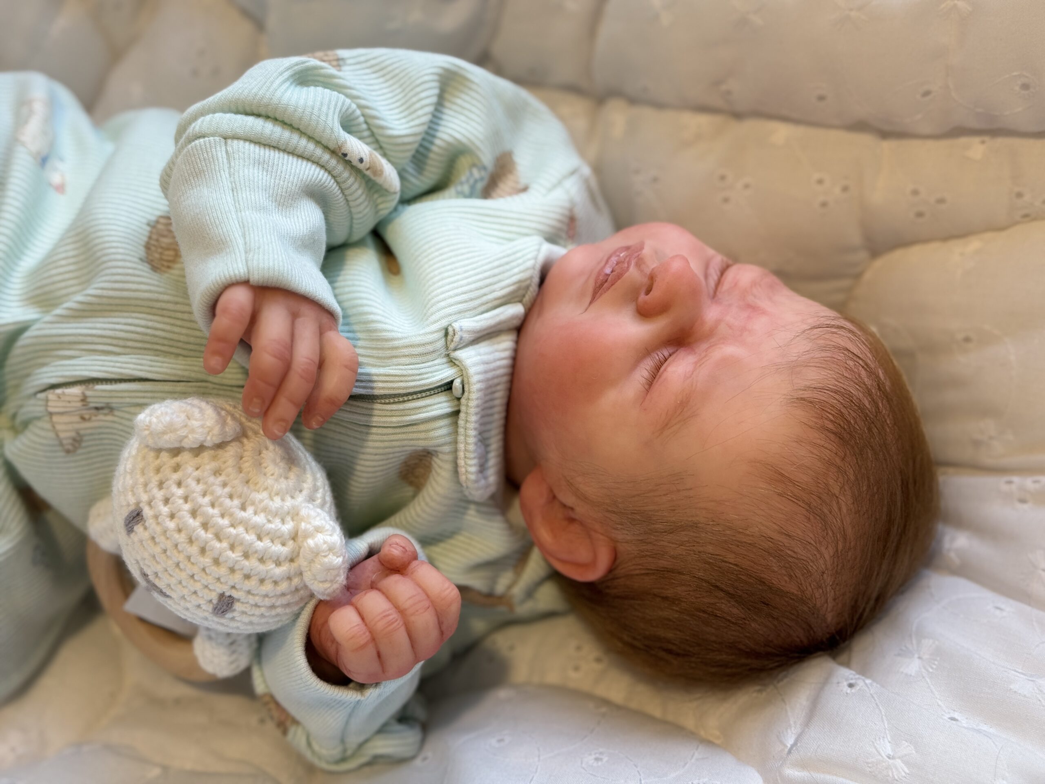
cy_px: 392
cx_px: 522
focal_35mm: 48
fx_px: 1449
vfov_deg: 30.3
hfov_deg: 39.7
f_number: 1.78
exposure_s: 1/60
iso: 80
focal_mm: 6.76
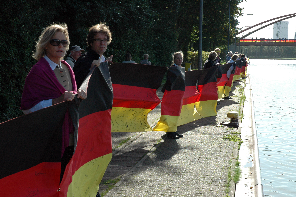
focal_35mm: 75
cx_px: 148
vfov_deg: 18.1
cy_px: 98
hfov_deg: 27.0
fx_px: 616
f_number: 10
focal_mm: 50
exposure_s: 1/400
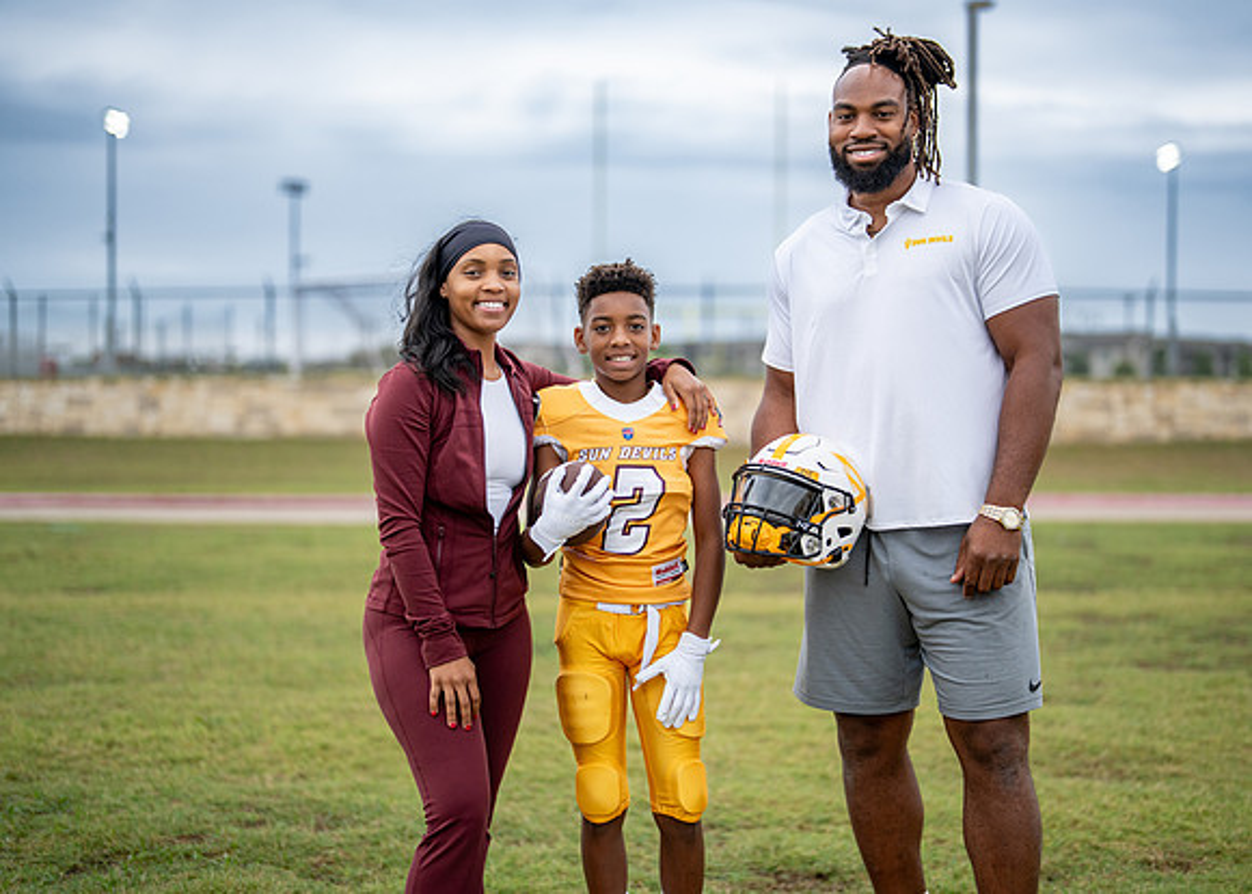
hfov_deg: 36.4
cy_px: 443
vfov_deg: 26.4
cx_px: 663
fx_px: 1902
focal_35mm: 53
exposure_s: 1/2000
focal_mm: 50
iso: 320
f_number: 1.2
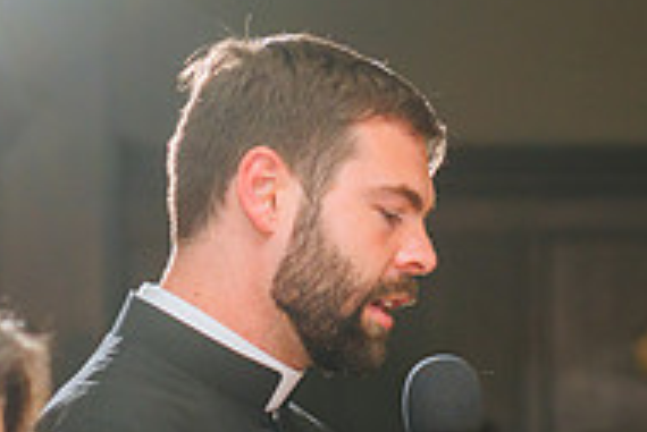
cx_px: 522
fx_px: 4442
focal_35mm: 247
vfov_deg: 5.6
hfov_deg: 8.3
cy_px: 472
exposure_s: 1/160
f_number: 2.8
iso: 1250
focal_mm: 70
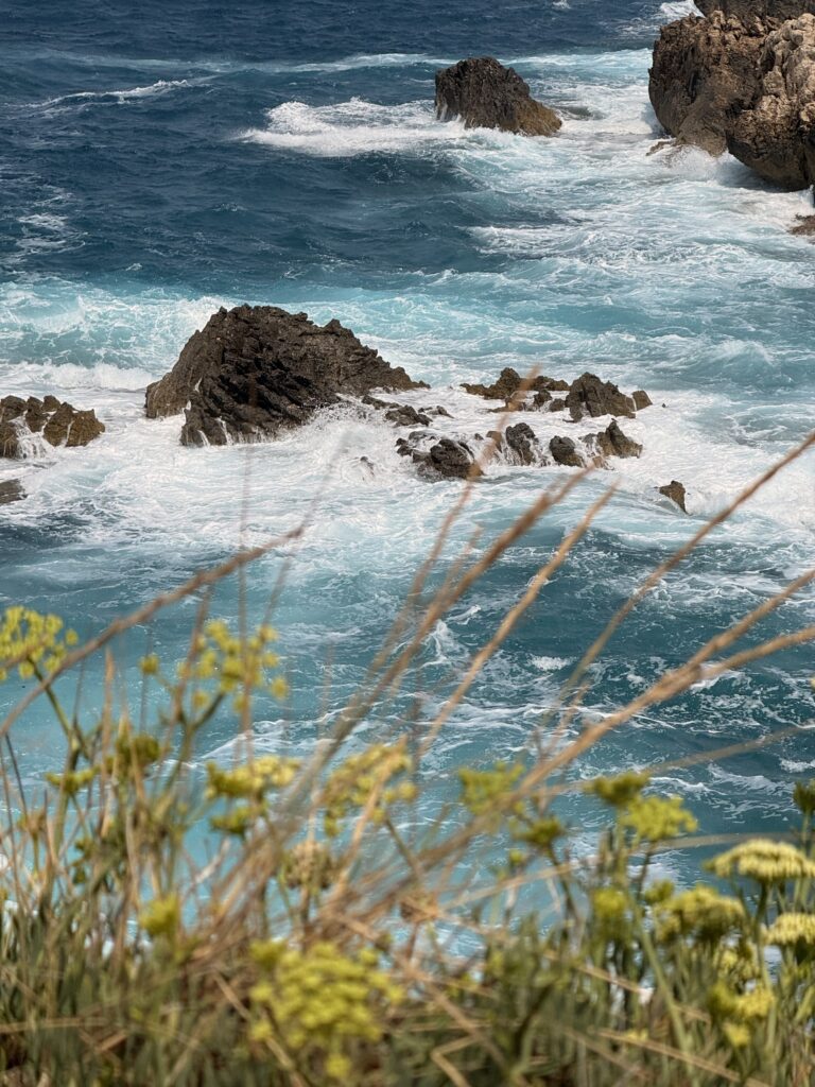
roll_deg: -1.0
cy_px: 544
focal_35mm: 120
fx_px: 3767
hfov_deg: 12.3
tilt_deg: -12.1
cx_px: 408
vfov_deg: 16.4
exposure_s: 1/3891
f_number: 2.8
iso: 32
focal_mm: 15.66
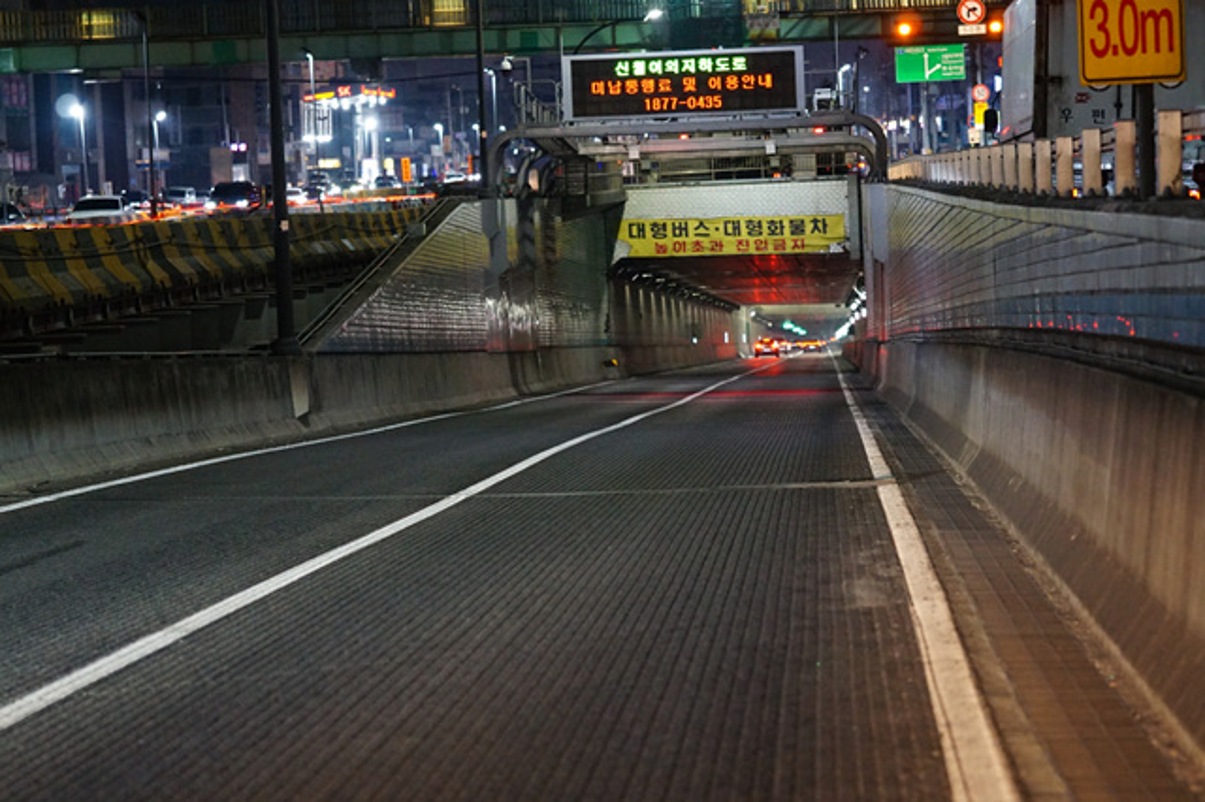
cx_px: 602
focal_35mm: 98
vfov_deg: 14.0
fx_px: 3262
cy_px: 401
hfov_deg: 20.9
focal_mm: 65
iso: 3200
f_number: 2
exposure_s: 1/125
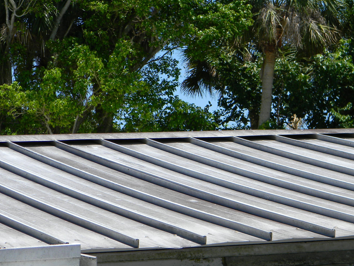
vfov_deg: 9.3
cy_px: 152
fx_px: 1636
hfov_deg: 12.3
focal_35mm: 160
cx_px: 210
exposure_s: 1/504
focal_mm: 19
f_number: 4.7
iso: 80
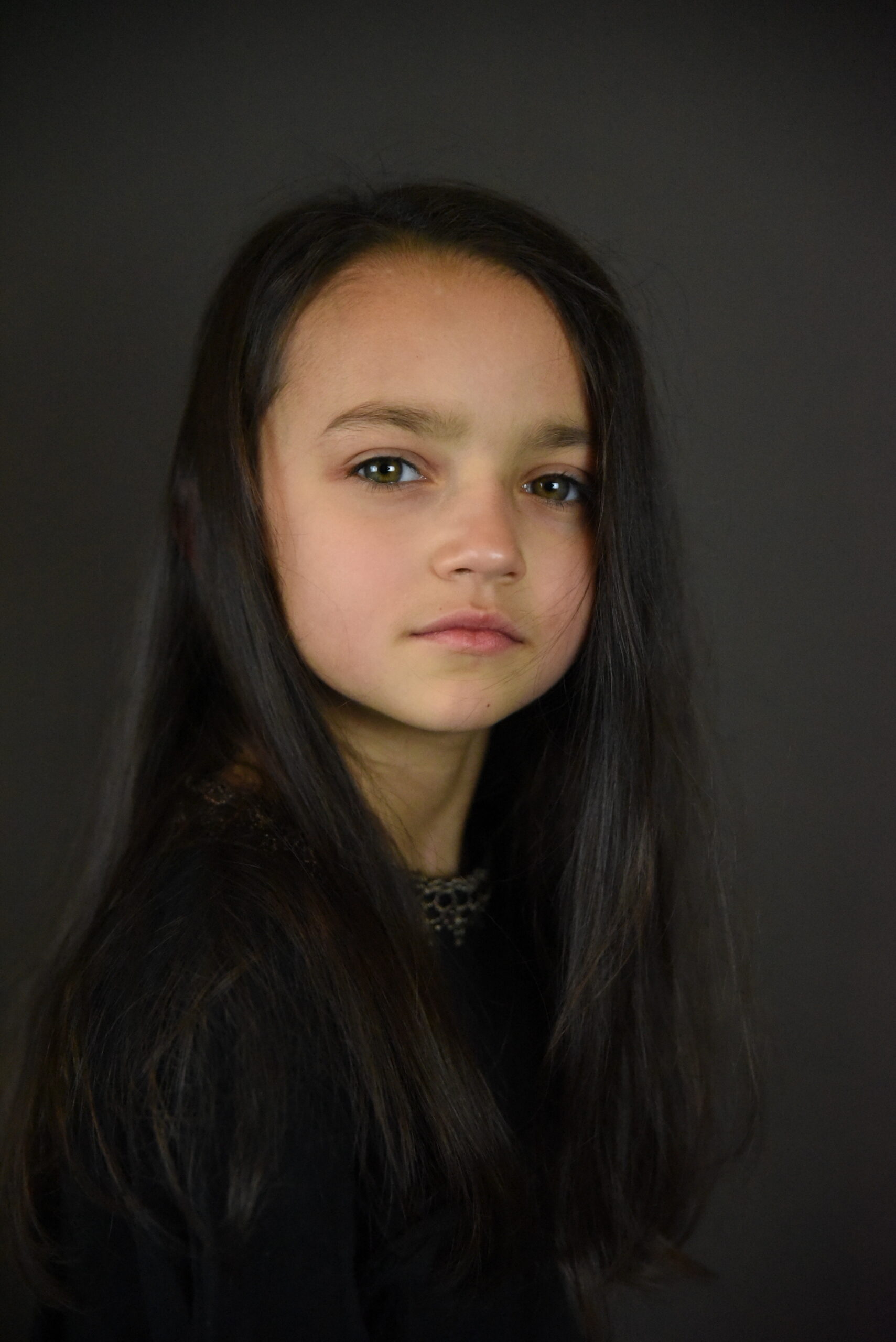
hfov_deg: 19.5
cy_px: 671
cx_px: 448
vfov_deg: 28.8
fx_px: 2611
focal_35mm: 70
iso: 12800
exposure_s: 1/4000
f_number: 2.8
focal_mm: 70
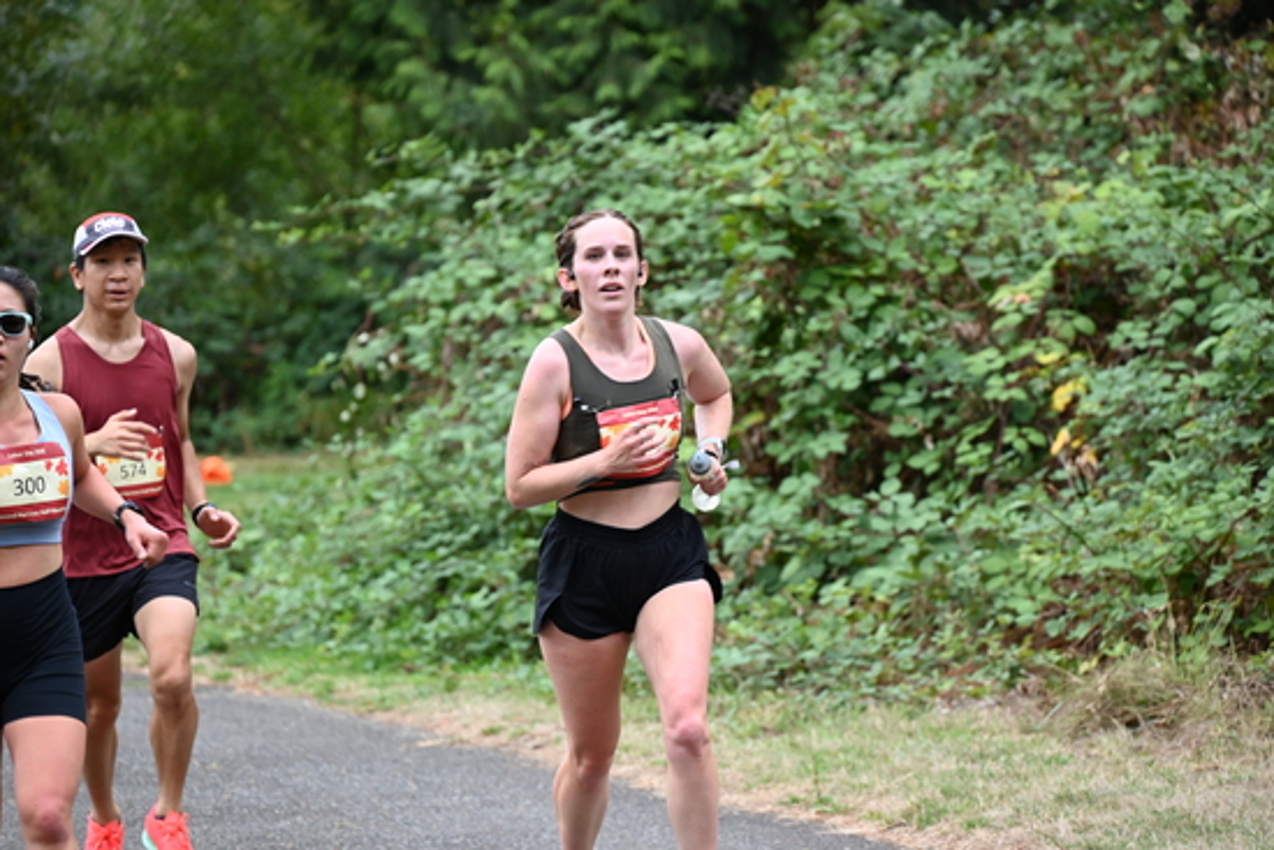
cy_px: 425
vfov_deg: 6.9
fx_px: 7079
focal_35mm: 200
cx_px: 637
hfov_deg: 10.3
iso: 1100
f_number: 6.3
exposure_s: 1/250
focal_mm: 200
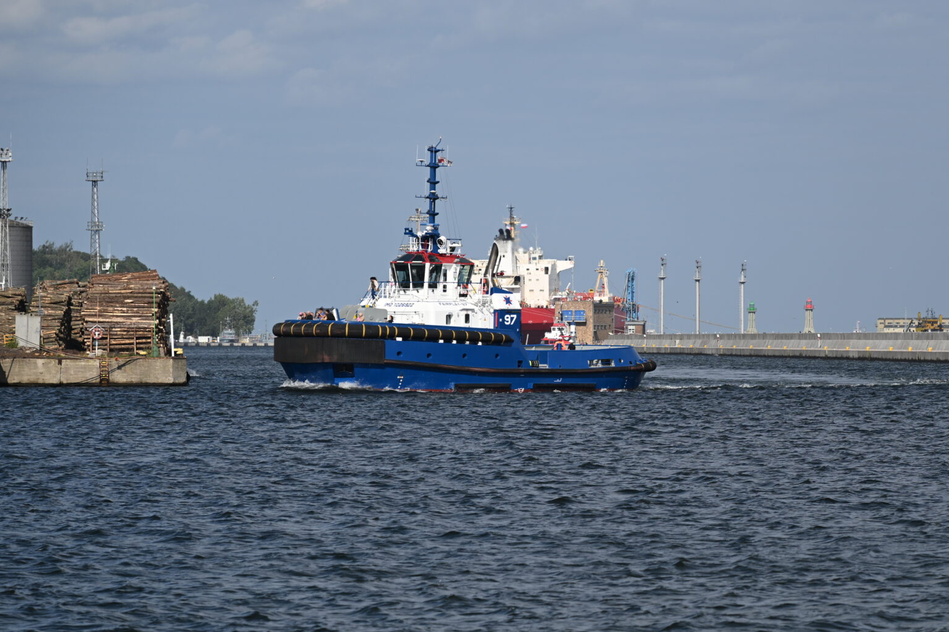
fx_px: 5245
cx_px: 602
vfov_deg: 6.9
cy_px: 303
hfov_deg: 10.3
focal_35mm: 199
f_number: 4
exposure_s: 1/2000
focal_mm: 120
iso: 100
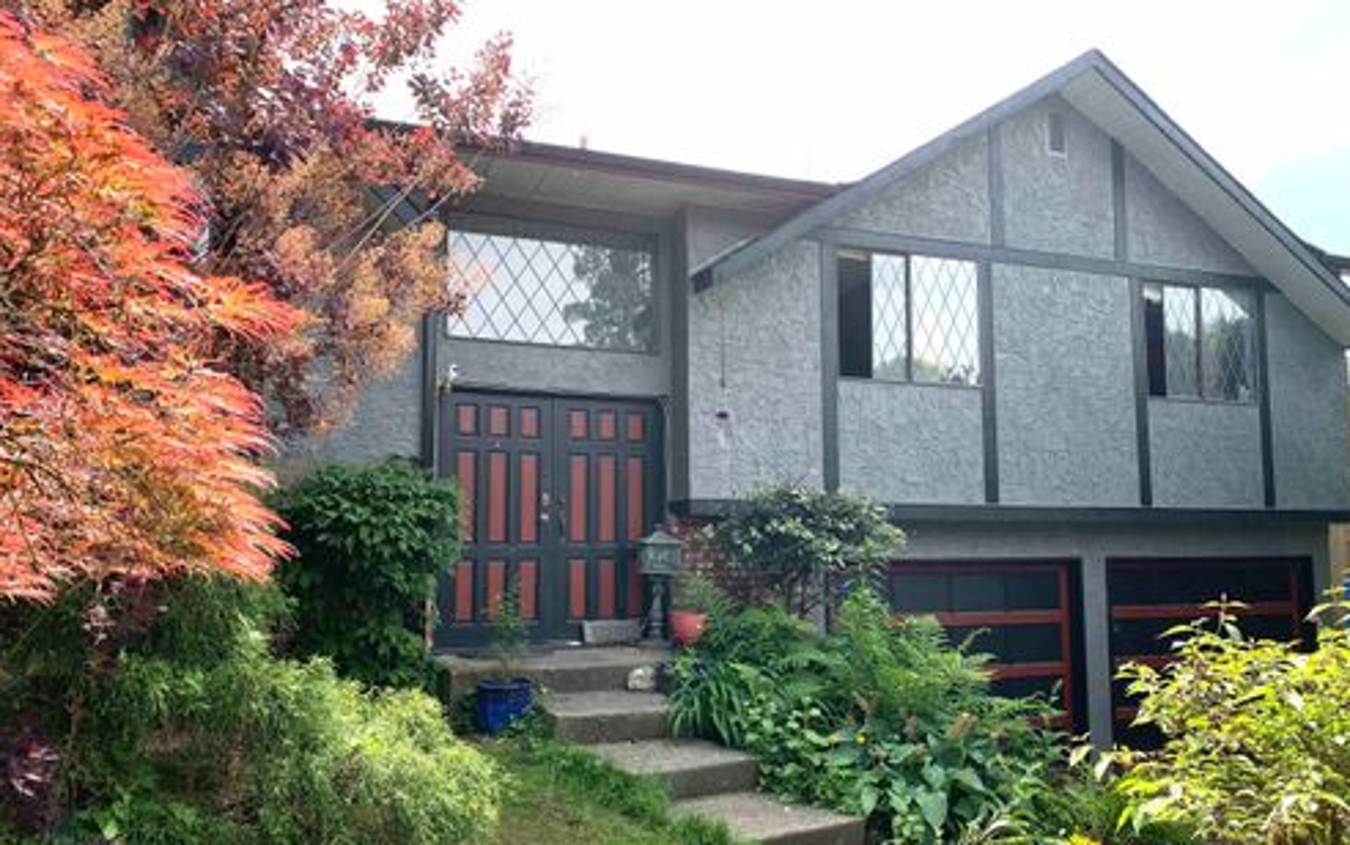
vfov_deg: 44.5
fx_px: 1031
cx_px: 680
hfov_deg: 66.4
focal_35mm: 28
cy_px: 484
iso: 25
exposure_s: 1/455
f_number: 1.8
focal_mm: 4.25
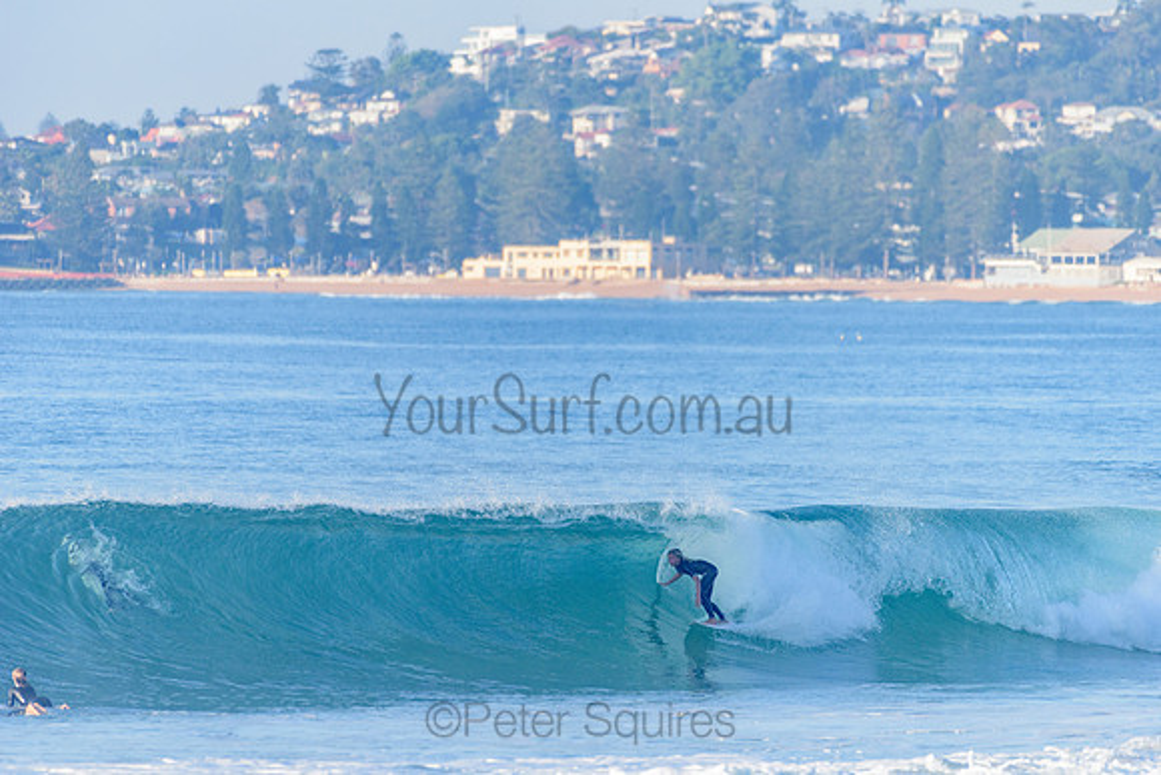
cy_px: 388
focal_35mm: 500
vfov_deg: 2.8
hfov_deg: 4.1
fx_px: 16128
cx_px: 580
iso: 360
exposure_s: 1/2000
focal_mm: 500
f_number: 5.6
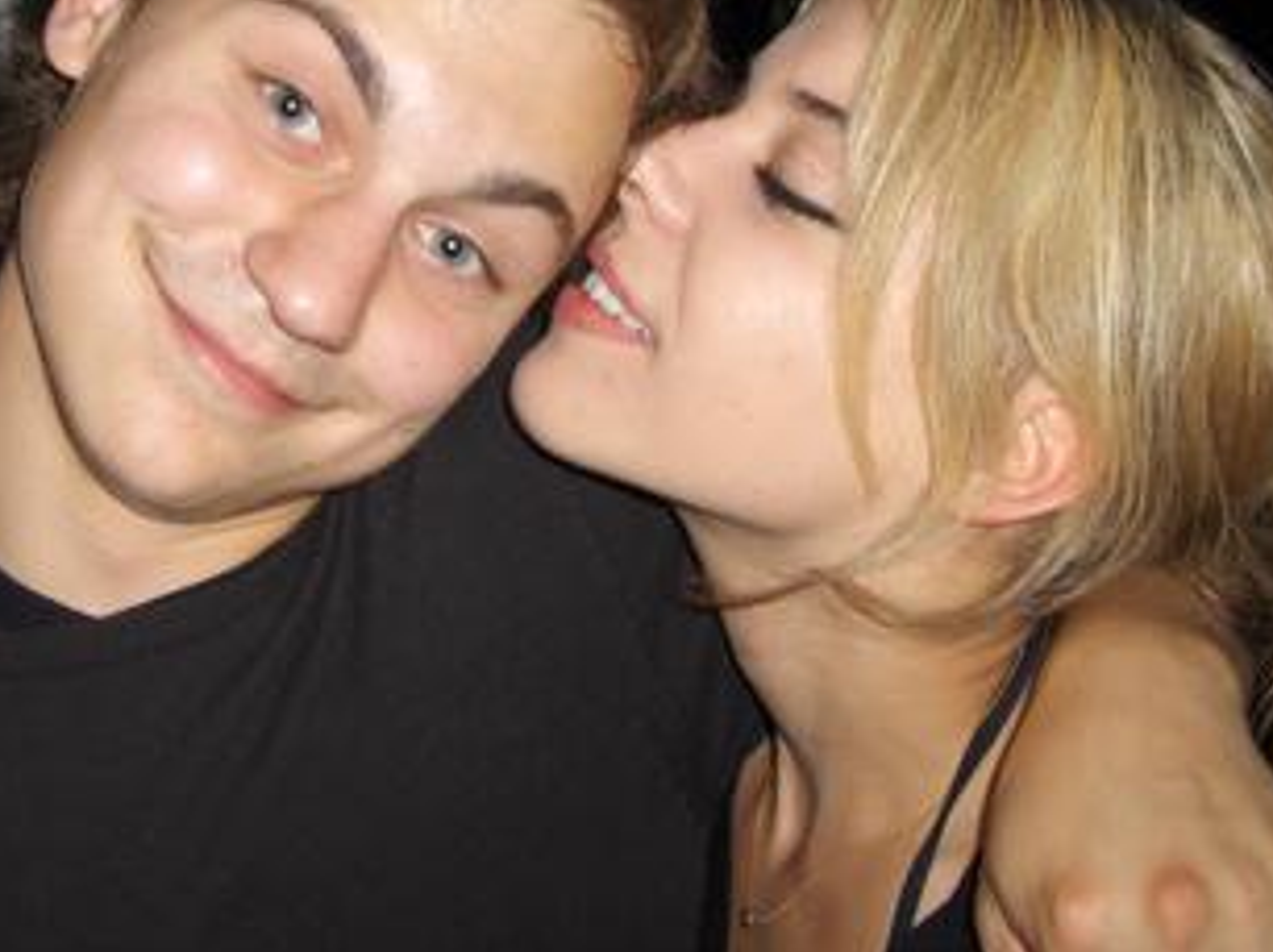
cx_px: 503
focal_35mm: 54
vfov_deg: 26.7
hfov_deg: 35.4
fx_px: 1984
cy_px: 266
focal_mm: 5.8
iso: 100
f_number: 2.6
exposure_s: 1/60
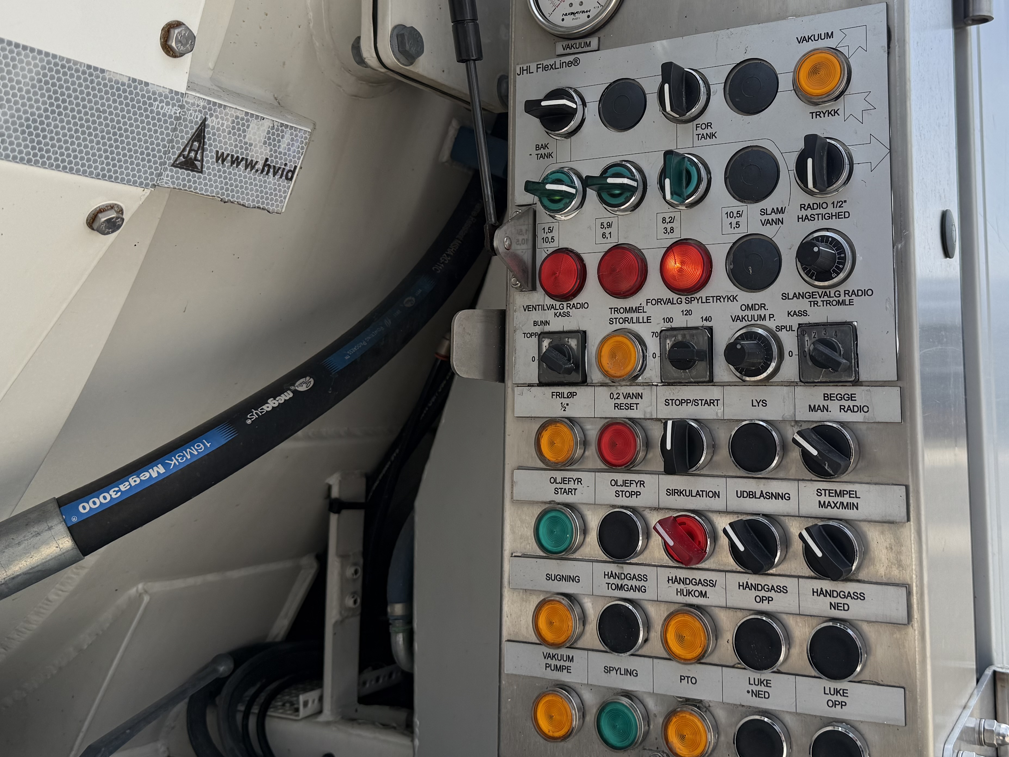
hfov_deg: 49.7
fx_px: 1079
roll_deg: -1.0
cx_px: 629
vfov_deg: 38.3
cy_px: 260
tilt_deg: +6.9
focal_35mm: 37
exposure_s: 1/1653
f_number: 1.78
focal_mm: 6.76
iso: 80
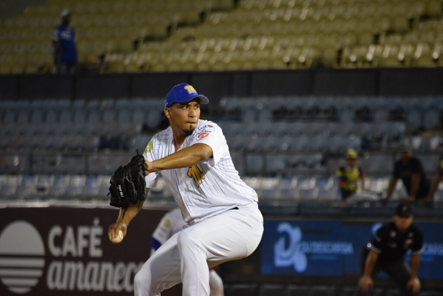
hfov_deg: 4.6
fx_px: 5538
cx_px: 222
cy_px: 148
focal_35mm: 450
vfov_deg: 3.1
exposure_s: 1/400
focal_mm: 300
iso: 3200
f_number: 5.6
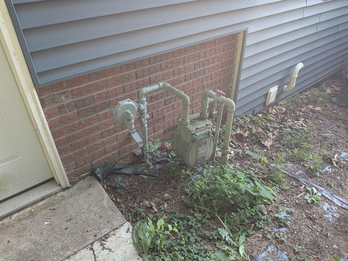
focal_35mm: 24
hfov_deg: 71.6
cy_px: 130
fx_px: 241
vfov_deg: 56.8
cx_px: 174
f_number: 1.7
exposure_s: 1/120
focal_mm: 4.53
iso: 42
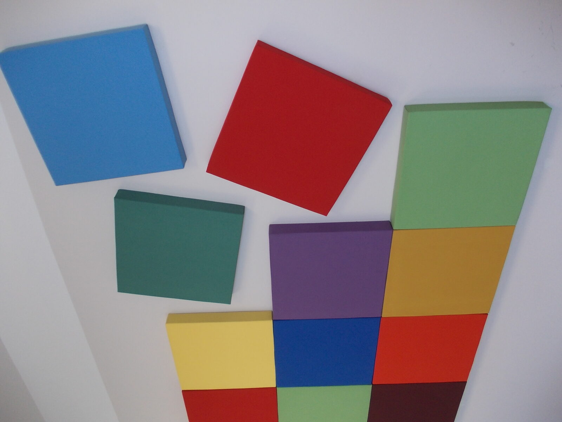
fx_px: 455
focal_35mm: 28
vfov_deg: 49.7
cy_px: 211
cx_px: 281
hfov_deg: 63.4
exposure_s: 1/50
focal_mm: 4
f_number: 2.7
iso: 80
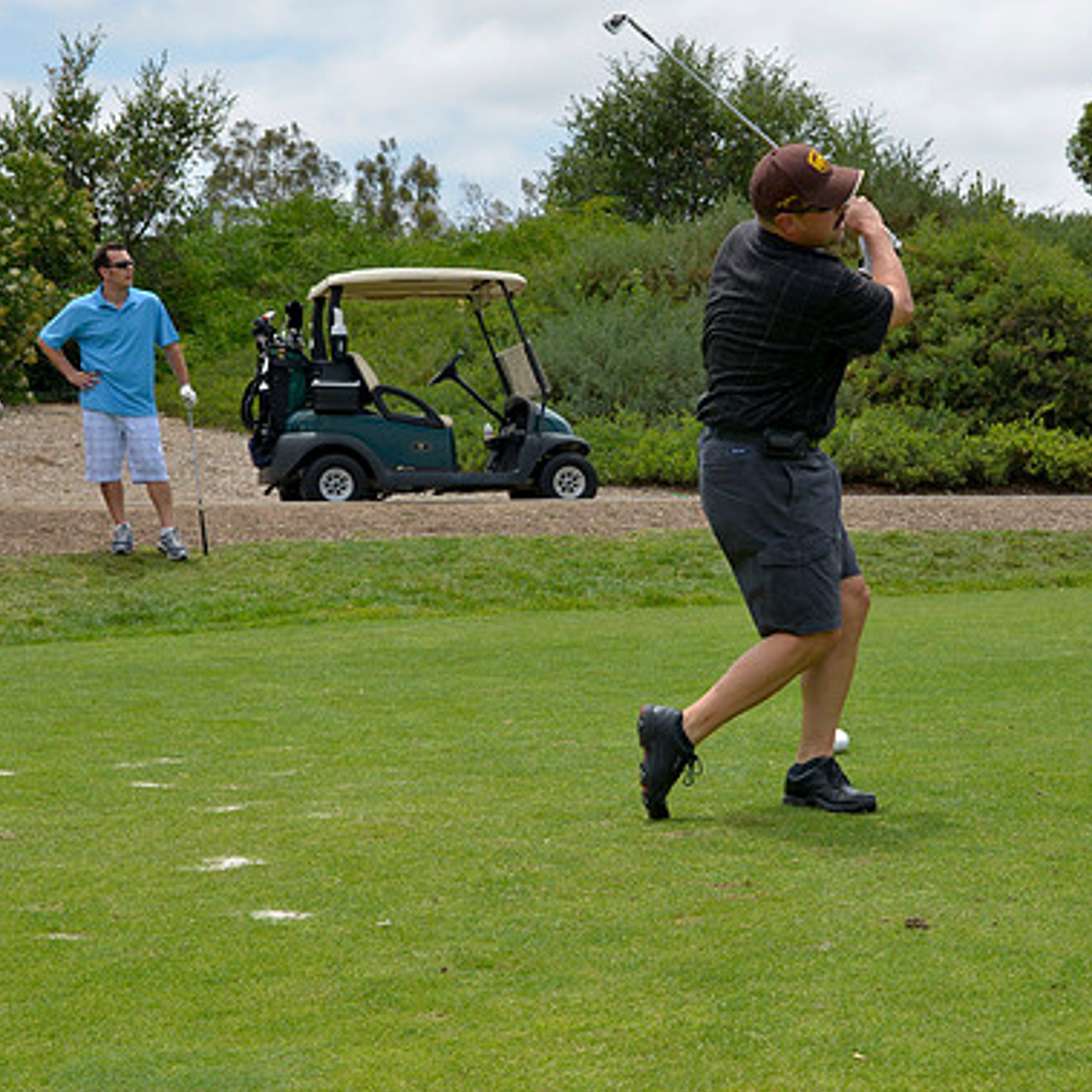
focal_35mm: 74
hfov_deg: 23.2
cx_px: 746
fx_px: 2641
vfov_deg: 23.4
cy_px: 550
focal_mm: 38
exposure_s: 1/500
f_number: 8
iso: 200
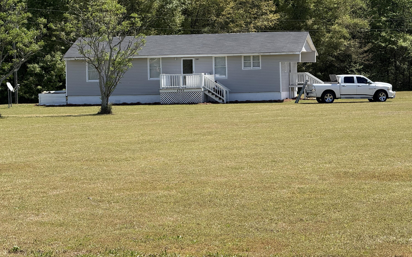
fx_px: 1437
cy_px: 111
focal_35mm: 128
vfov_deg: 10.2
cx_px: 207
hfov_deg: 16.3
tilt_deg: -1.6
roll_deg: +1.0
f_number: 2.8
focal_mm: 15.66
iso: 50
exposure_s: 1/1342
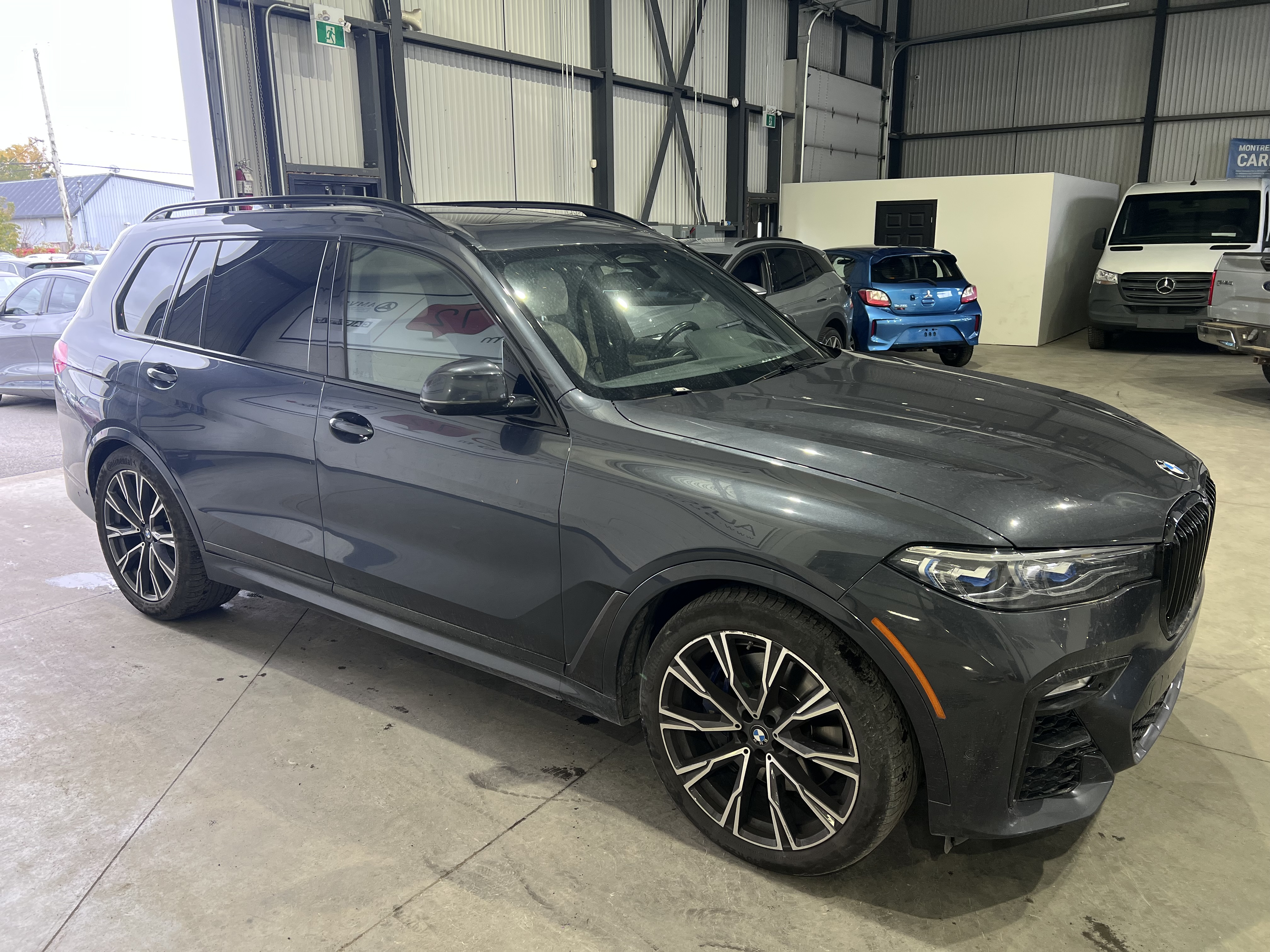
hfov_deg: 67.3
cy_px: 476
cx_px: 635
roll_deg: +0.9
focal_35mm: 26
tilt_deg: -14.3
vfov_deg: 53.1
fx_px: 954
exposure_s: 1/120
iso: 64
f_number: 1.5
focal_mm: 5.7
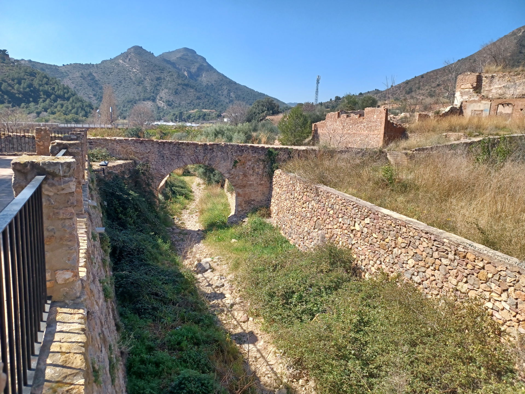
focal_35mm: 25
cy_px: 197
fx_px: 379
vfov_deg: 54.9
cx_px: 262
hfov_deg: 69.4
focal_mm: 4.6
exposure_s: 1/300
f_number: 1.8
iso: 32
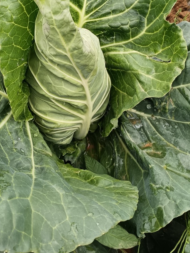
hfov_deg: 32.6
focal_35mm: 44
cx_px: 66
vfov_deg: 42.0
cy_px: 73
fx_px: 322
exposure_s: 1/100
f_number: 1.8
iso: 163
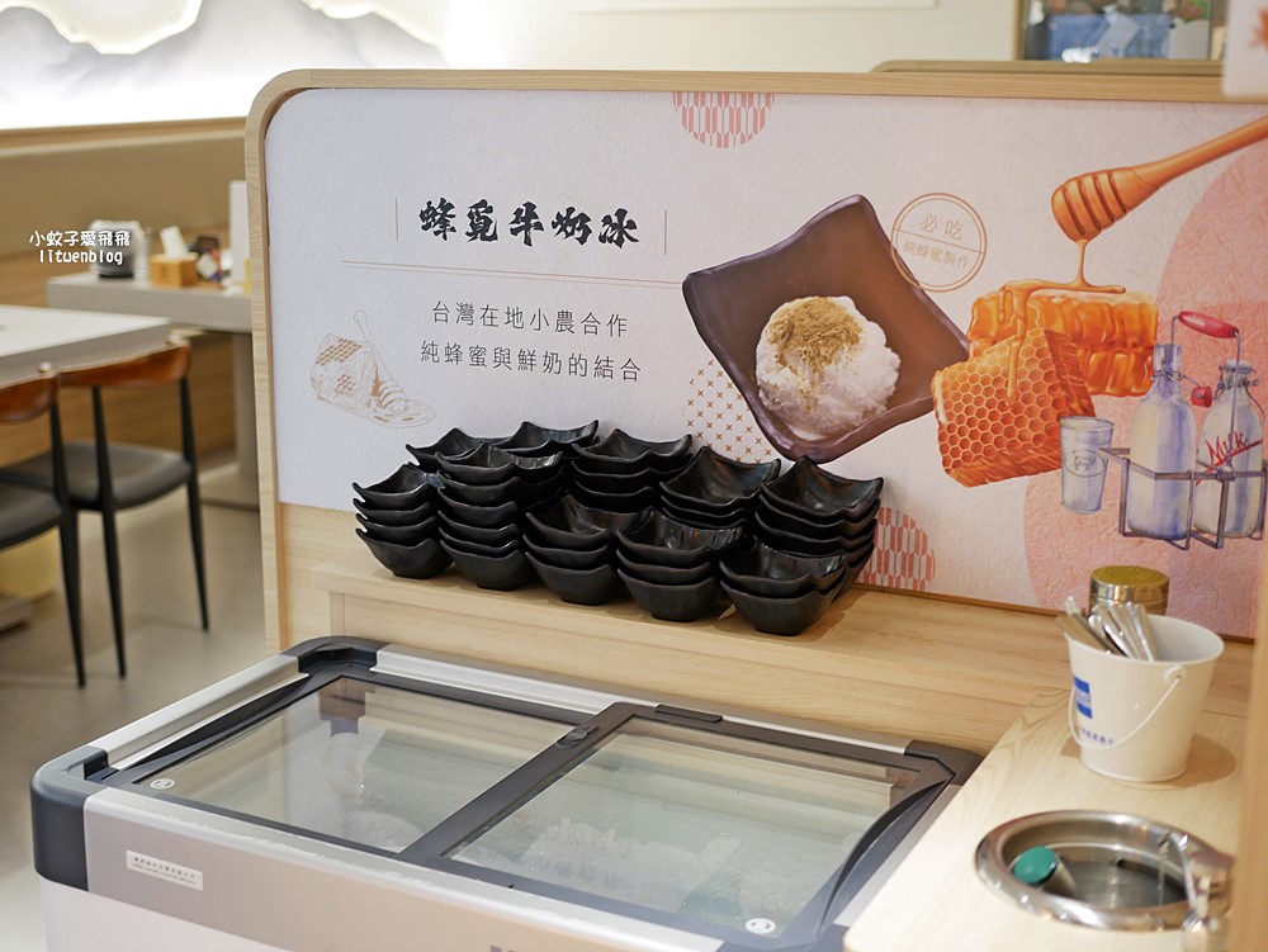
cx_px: 634
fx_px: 1832
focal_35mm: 50
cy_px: 476
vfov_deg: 29.1
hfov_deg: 38.2
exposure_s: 1/60
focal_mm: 25
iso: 200
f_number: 1.8
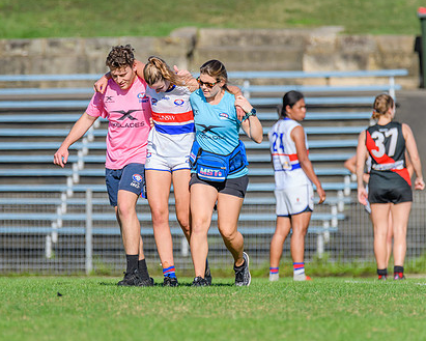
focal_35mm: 898
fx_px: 11325
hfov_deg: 2.2
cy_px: 158
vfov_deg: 1.7
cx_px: 175
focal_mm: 600
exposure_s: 1/1600
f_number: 9
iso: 640
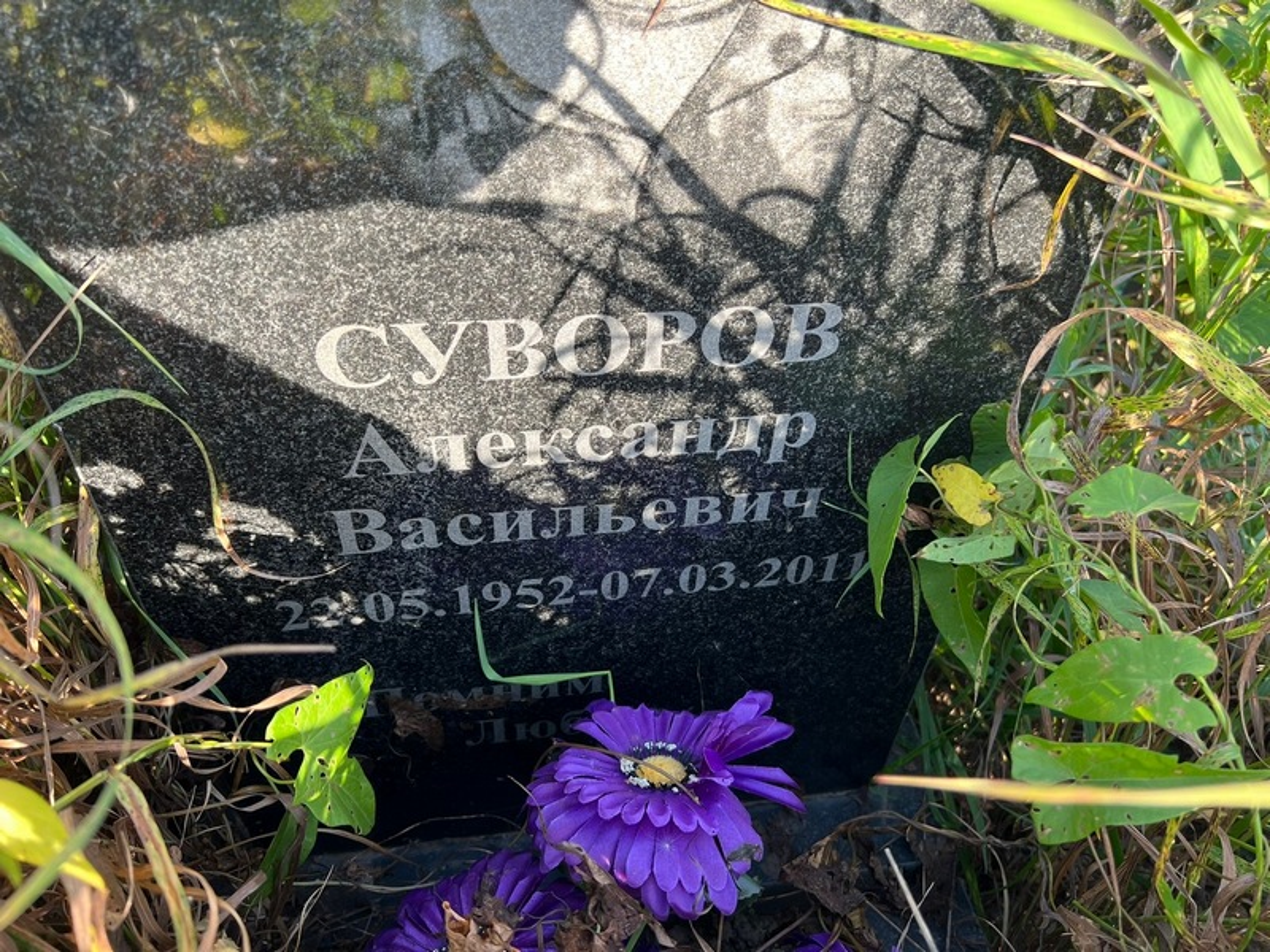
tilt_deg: -44.1
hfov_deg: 67.3
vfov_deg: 53.1
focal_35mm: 26
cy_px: 476
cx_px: 635
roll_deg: -5.2
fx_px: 954
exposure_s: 1/174
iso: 40
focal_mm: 5.7
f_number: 1.5
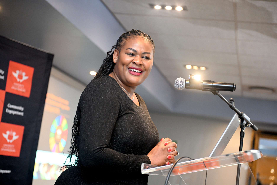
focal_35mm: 62
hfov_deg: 32.4
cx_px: 138
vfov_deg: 21.9
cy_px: 92
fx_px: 477
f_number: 2.8
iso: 3200
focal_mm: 62
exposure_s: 1/125
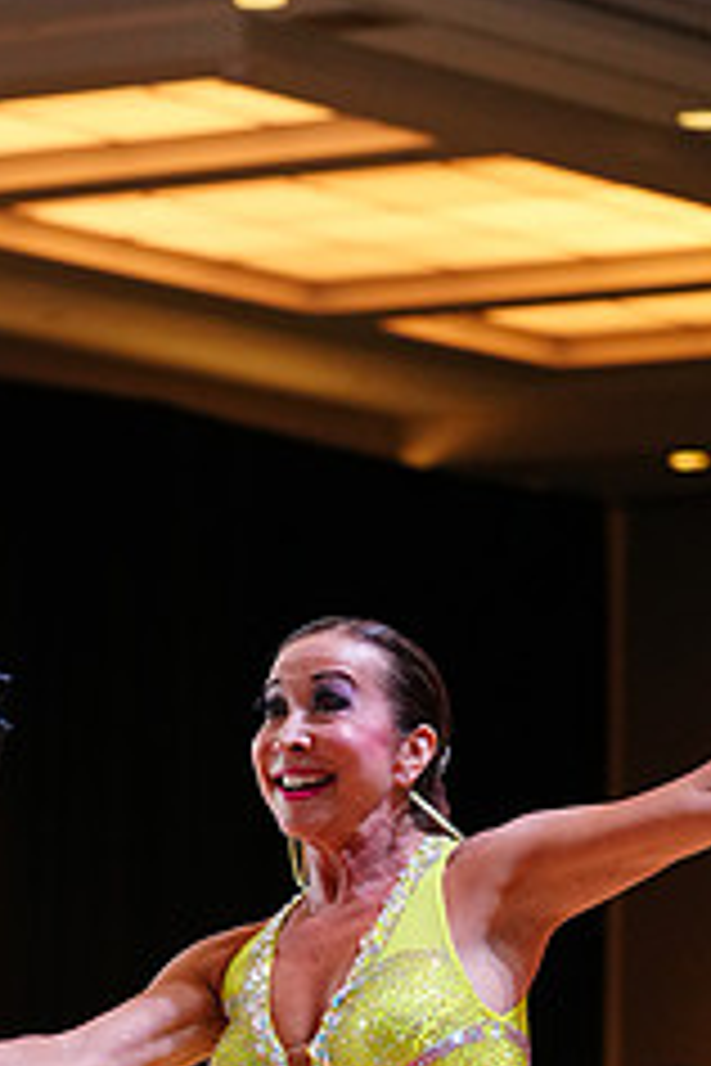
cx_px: 106
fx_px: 6961
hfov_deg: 5.8
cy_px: 1273
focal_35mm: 235
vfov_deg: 8.7
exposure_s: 1/250
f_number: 4
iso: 2500
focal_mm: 96
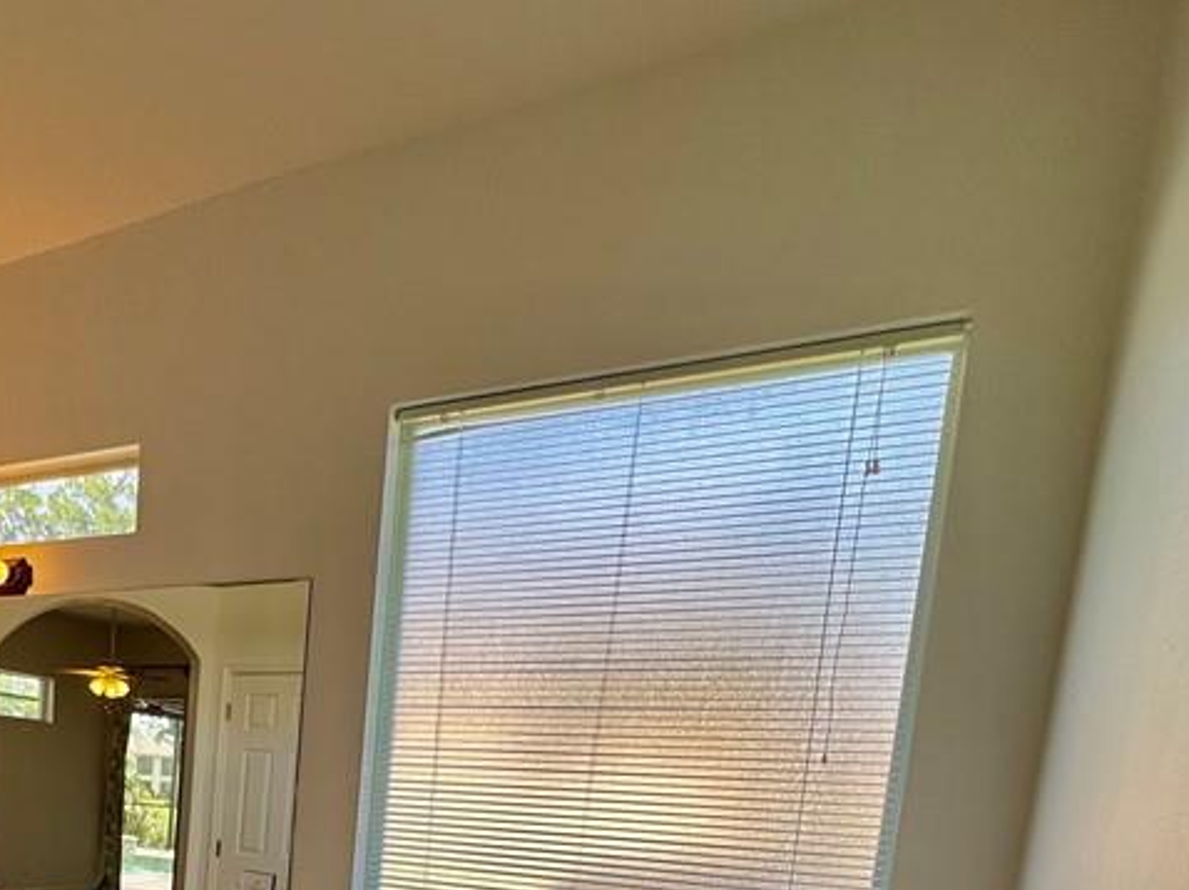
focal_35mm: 30
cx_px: 164
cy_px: 912
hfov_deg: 53.9
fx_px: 1030
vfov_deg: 40.3
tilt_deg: -9.3
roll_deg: -3.2
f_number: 2.2
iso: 40
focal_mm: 2.22
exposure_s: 1/218
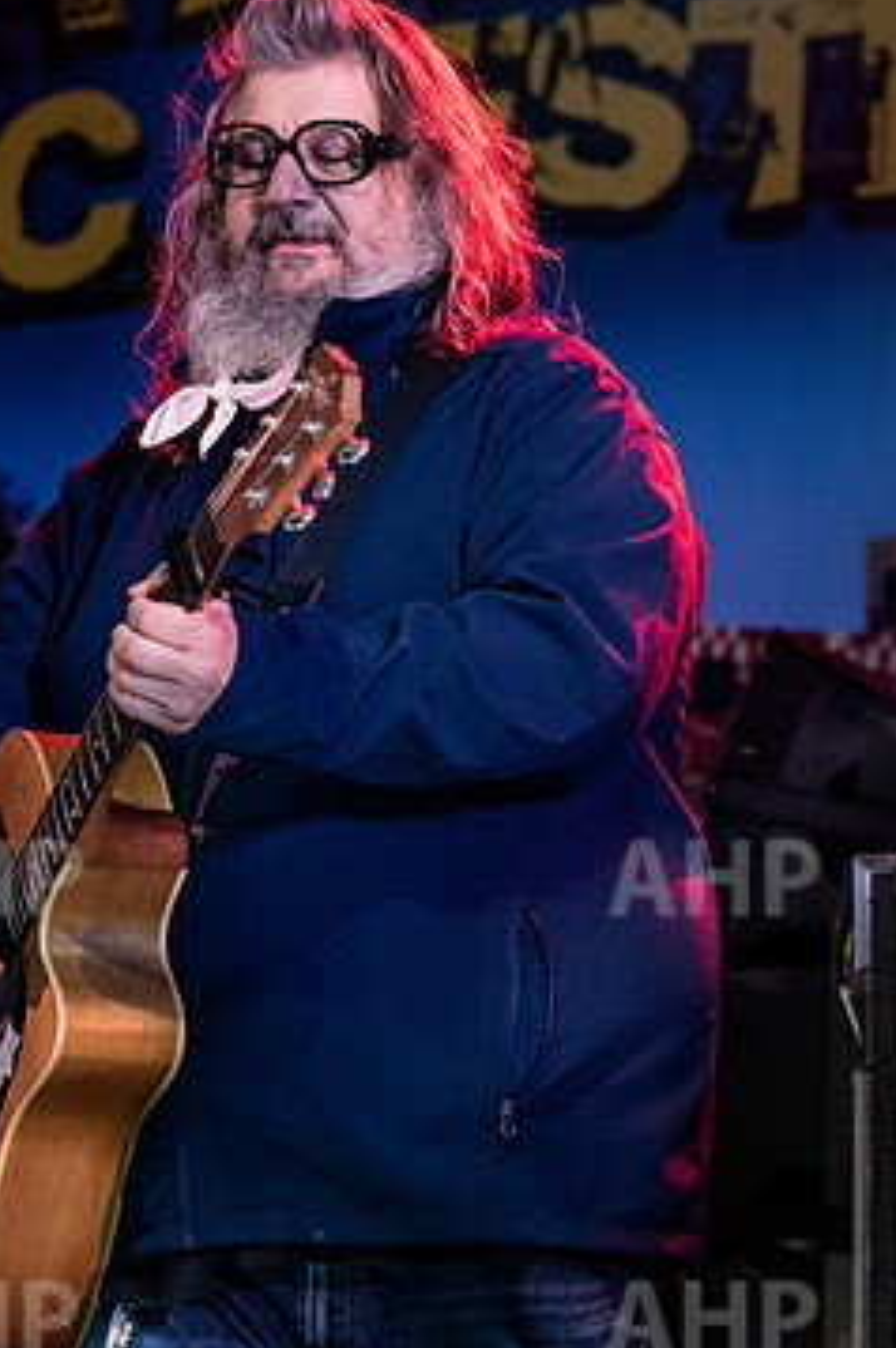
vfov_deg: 11.7
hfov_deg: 7.8
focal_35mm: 176
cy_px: 636
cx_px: 344
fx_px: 6583
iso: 6400
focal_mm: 140
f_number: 5
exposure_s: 1/500
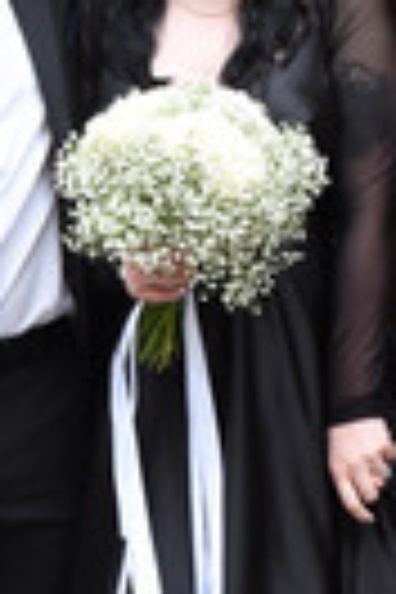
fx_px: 2623
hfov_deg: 8.6
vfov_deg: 12.9
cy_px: 396
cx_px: 81
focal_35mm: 159
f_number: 9
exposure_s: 1/320
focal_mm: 42
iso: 1250
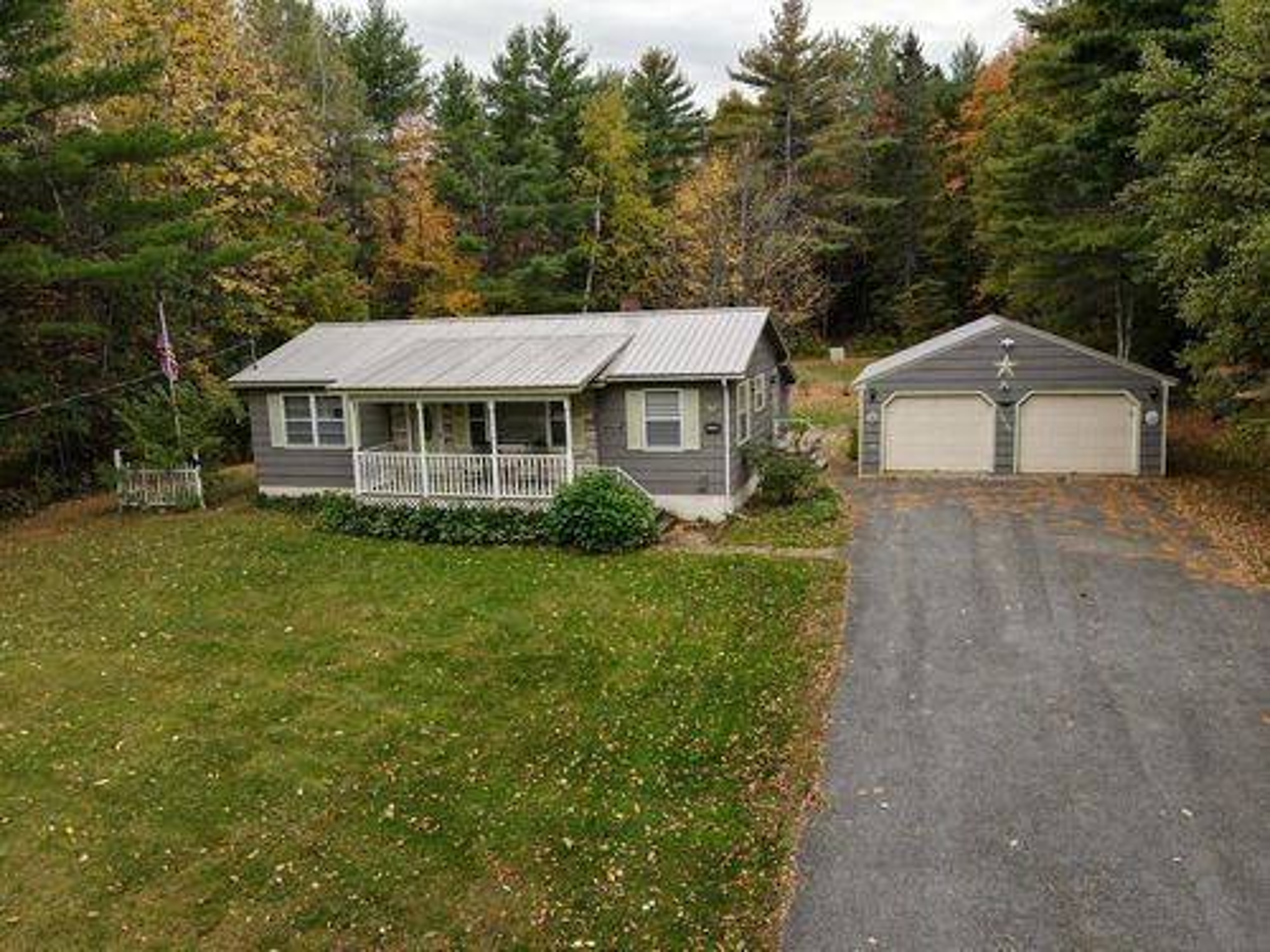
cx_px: 635
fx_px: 881
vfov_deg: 56.8
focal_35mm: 24
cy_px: 476
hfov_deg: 71.6
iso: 100
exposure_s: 1/125
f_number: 2.8
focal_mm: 4.5
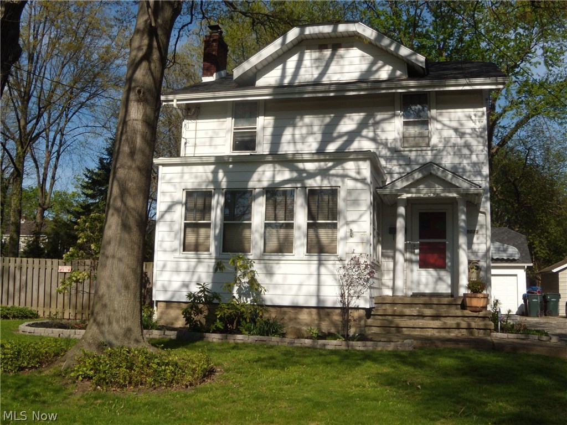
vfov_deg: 39.7
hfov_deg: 51.4
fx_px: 590
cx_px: 284
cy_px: 212
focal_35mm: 36
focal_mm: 6.4
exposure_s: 1/250
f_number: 8.5
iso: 80
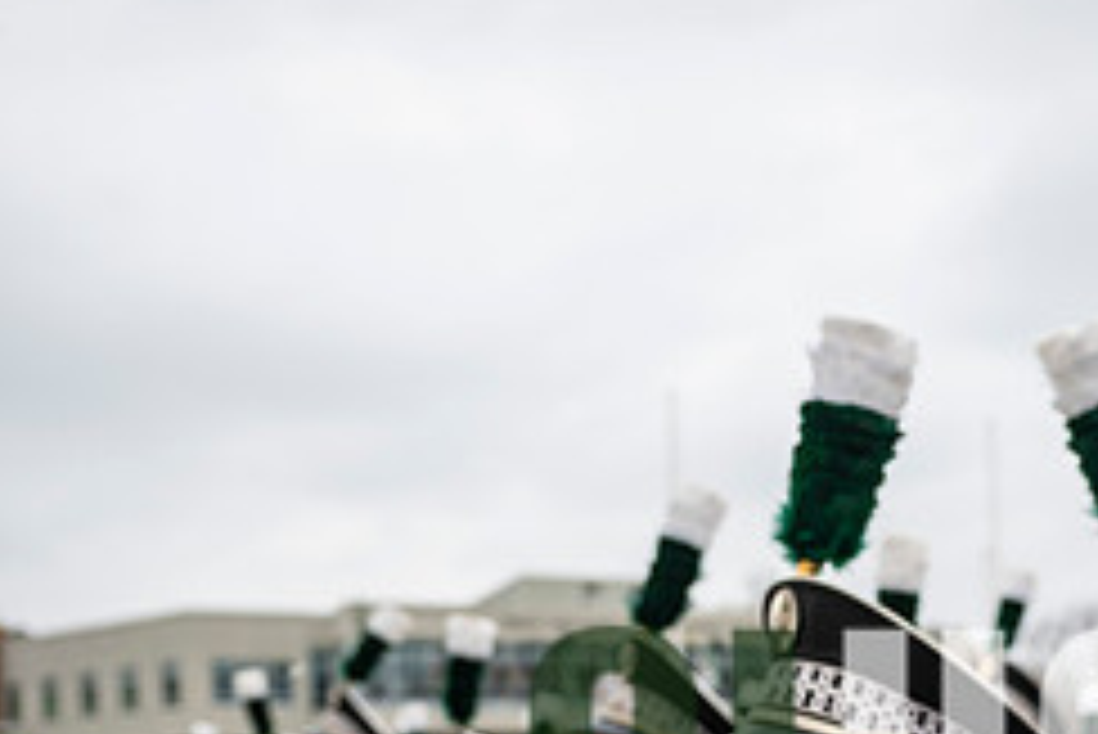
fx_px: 1739
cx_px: 868
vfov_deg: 22.3
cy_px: 840
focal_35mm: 57
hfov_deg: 34.0
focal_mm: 24
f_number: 2.8
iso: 100
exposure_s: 1/500
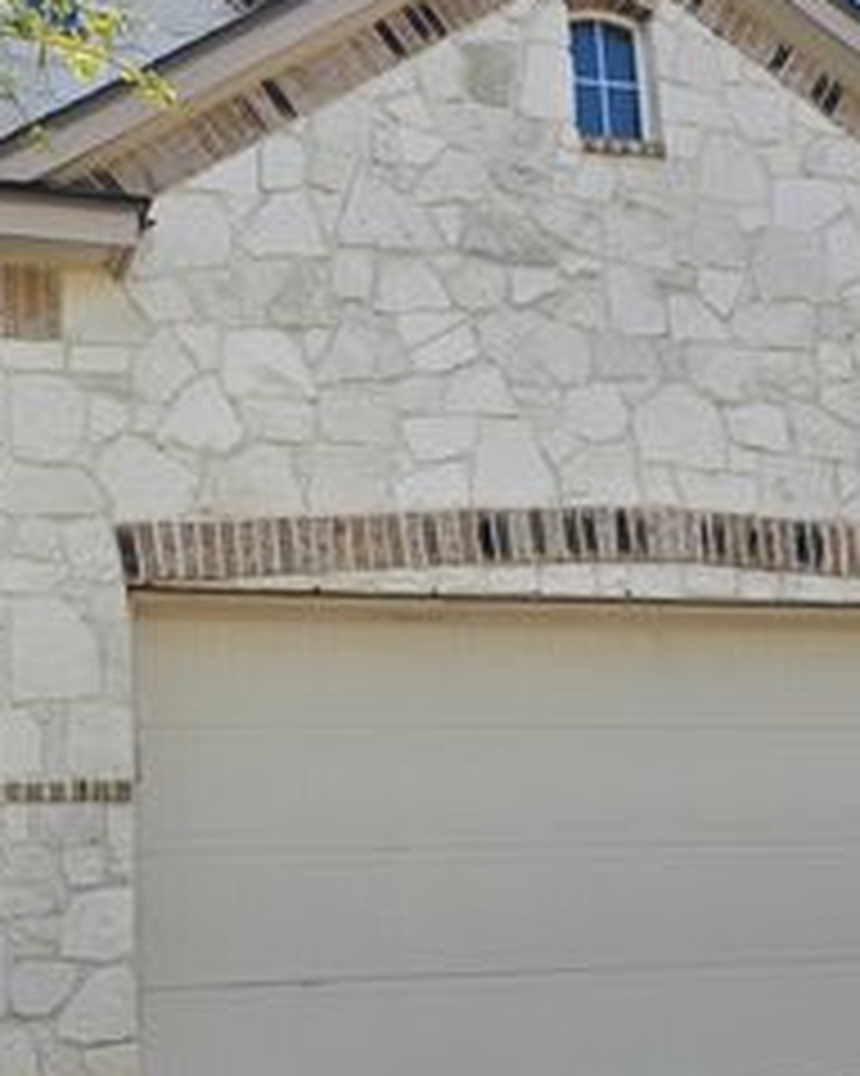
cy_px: 601
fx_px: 1496
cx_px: 239
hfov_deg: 31.6
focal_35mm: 47
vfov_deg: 39.5
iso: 12
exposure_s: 1/383
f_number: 1.7
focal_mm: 6.3
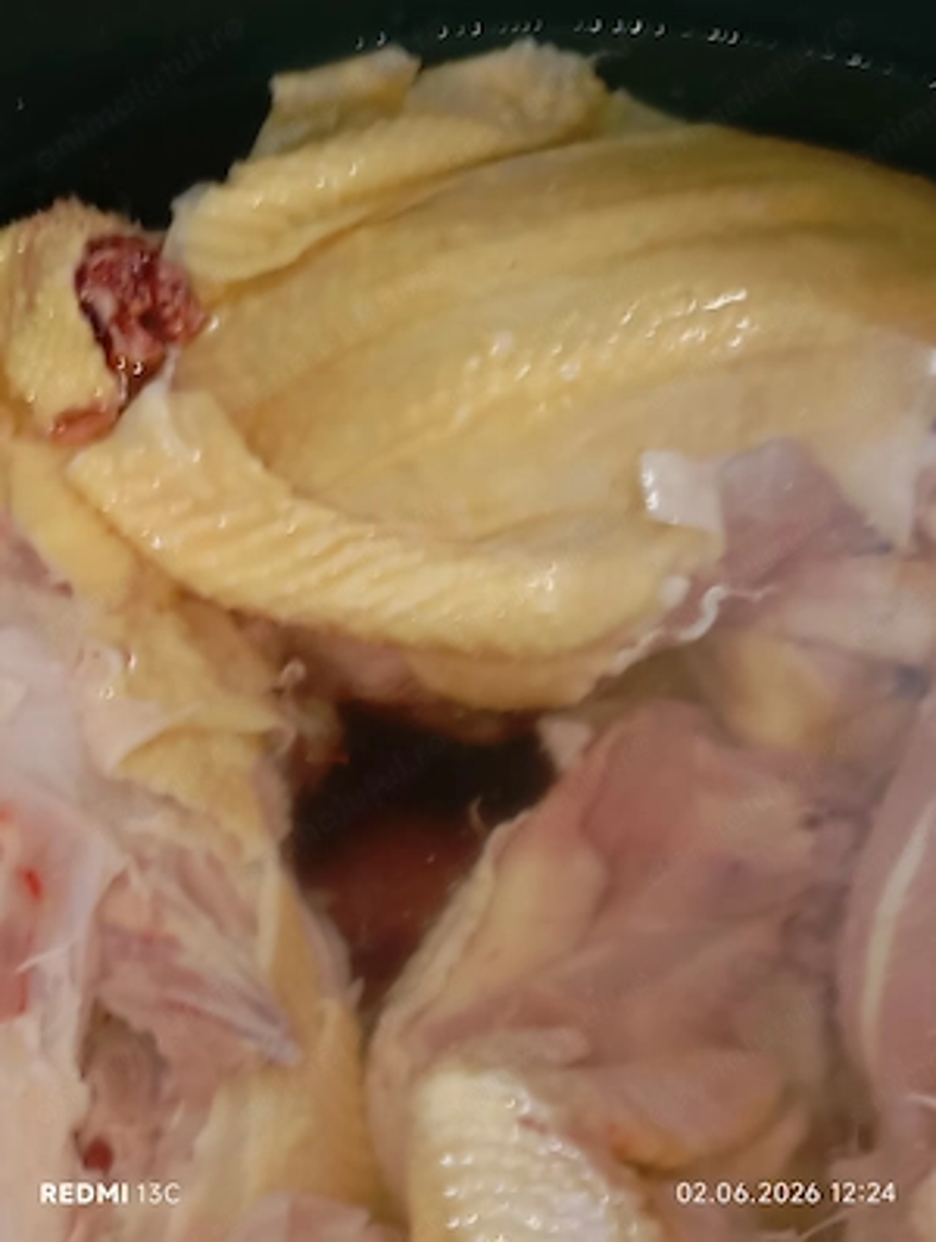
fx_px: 2803
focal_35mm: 78
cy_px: 621
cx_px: 468
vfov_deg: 25.0
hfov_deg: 19.0
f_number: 1.8
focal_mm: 4.22
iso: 182
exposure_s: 1/16.7
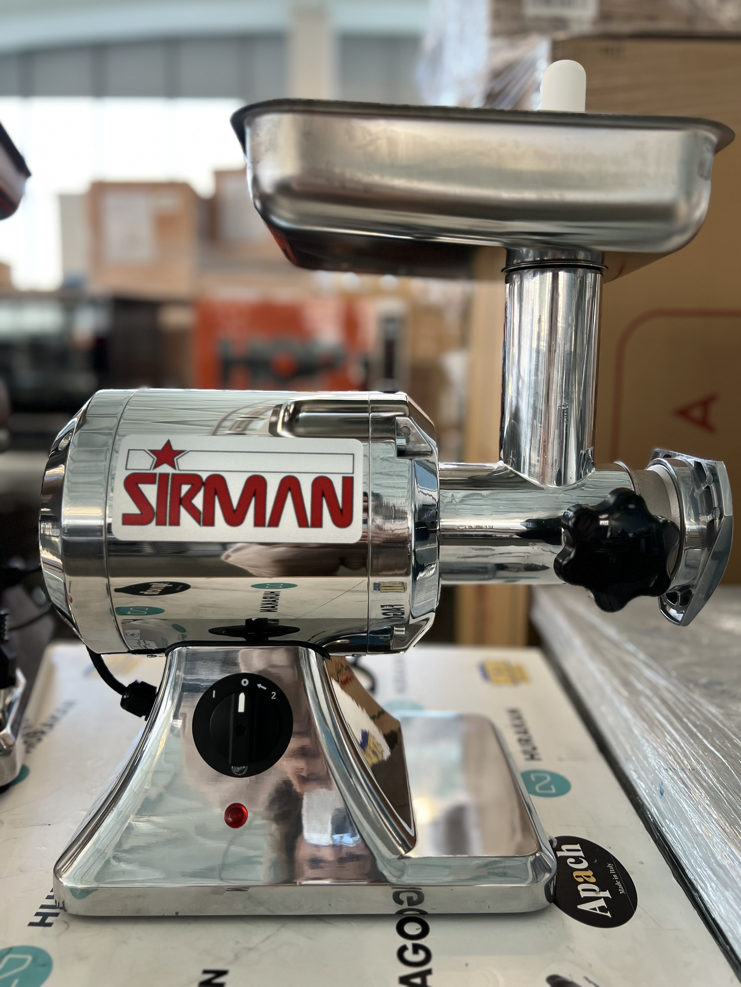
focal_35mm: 26
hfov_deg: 53.1
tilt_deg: -7.9
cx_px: 370
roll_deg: -0.1
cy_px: 494
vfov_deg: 67.3
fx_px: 742
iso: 125
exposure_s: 1/100
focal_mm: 5.7
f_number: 1.5
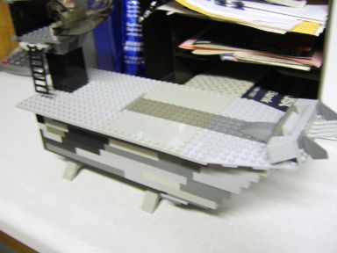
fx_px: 302
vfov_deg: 45.4
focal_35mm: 31
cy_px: 126
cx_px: 168
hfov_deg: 58.4
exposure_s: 1/4
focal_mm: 8.13
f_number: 2.7
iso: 71
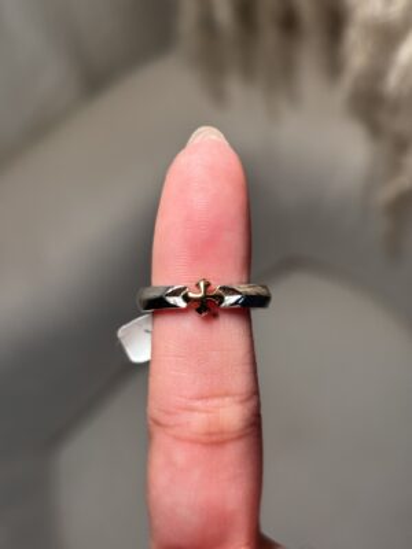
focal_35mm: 52
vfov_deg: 36.8
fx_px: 825
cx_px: 206
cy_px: 274
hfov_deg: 28.0
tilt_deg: -64.0
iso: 50
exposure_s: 1/83
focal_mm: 5.96
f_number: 1.6
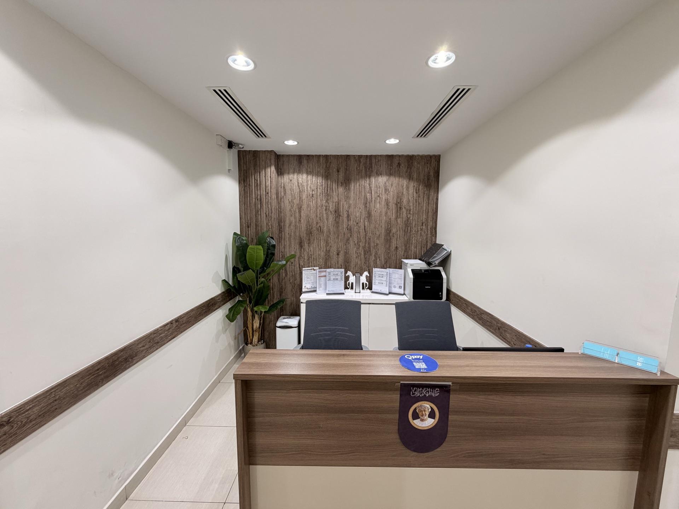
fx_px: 275
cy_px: 254
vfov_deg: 85.7
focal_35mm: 14
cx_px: 340
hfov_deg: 102.1
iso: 100
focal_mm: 2.22
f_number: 2.2
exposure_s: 1/121
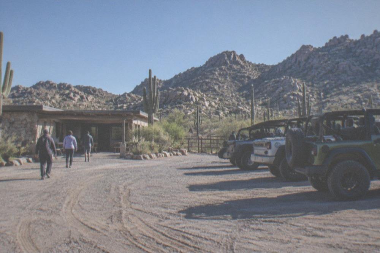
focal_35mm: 47
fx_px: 496
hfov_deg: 41.9
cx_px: 190
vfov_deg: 28.6
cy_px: 126
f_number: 4
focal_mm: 47
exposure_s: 1/2000
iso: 500
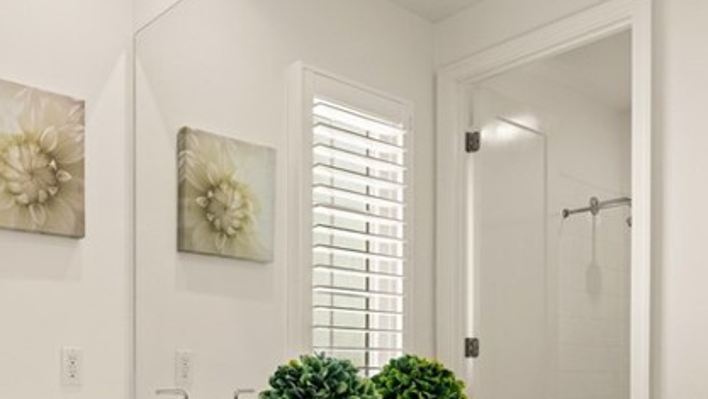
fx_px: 676
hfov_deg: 52.7
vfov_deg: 31.0
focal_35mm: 36
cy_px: 379
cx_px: 173
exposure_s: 1/25
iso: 320
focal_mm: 14
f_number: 6.3
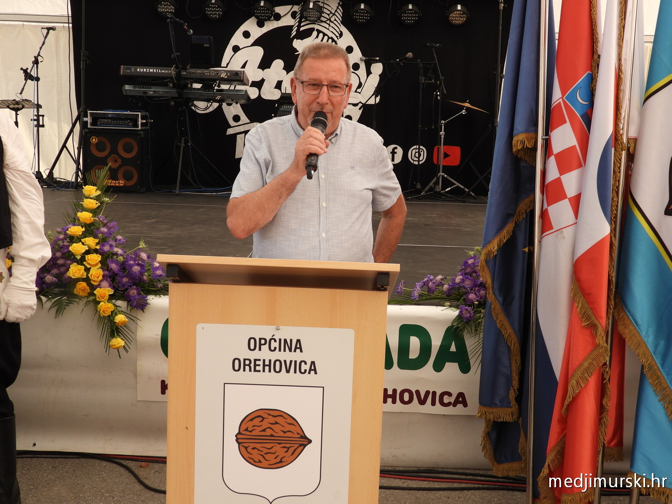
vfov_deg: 32.9
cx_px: 336
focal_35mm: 44
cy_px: 252
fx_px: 854
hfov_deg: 42.9
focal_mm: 7.9
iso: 100
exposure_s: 1/200
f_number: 3.2
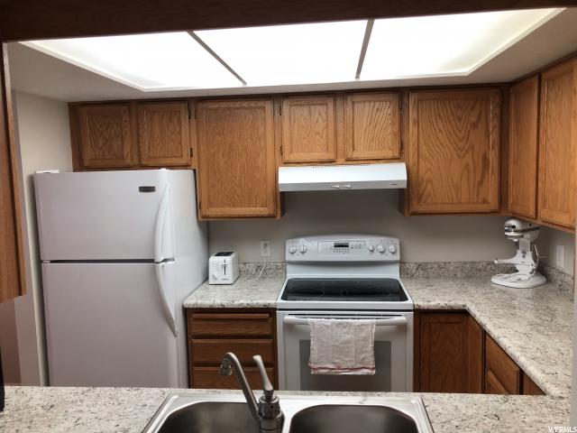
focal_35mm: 28
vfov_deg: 49.7
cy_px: 216
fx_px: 467
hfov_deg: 63.4
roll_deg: +1.6
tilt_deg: -7.3
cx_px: 288
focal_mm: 3.99
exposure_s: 1/30
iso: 25
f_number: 1.8
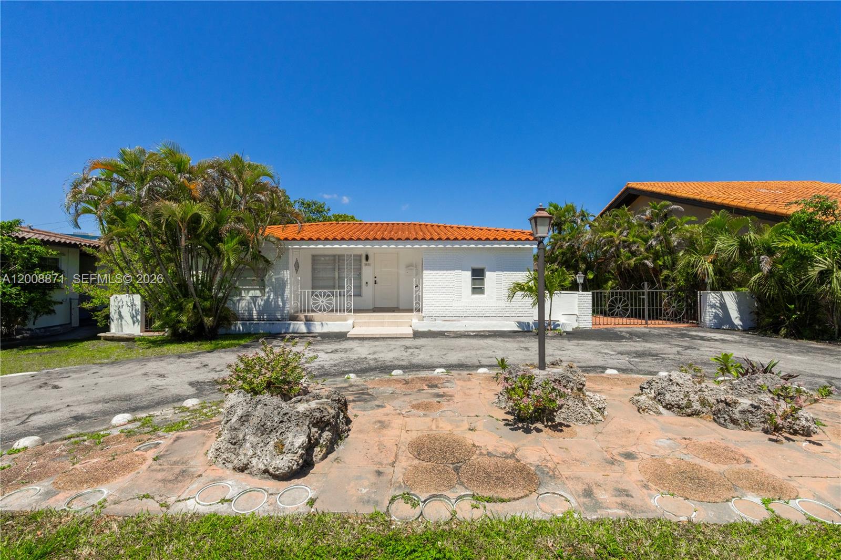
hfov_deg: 95.0
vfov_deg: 72.0
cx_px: 420
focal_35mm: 16
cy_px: 280
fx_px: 385
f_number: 8
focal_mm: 11
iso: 640
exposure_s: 1/2000
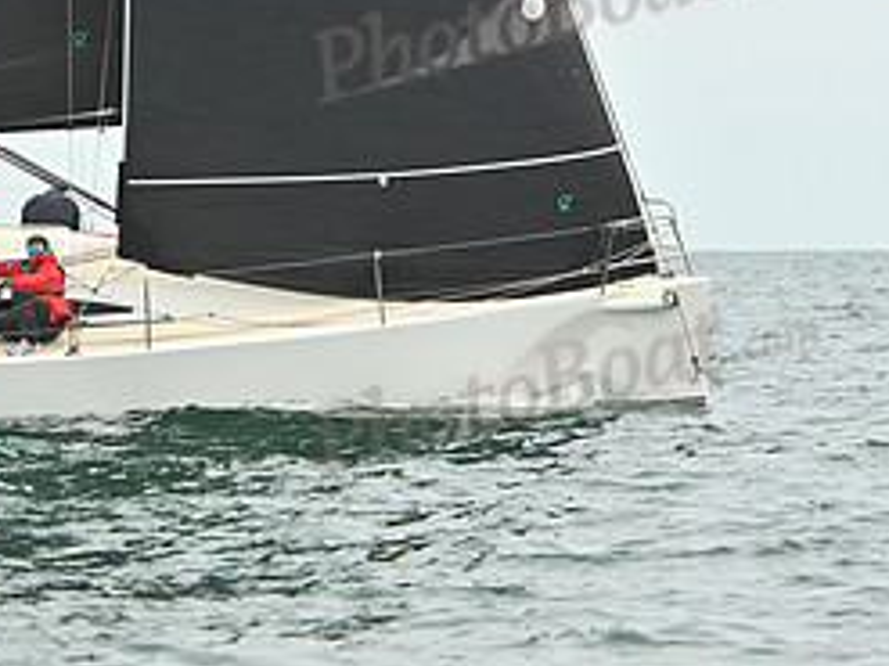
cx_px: 130
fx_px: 9575
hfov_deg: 5.3
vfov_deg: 4.0
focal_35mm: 373
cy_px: 247
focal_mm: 165
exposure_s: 1/1000
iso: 320
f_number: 6.3
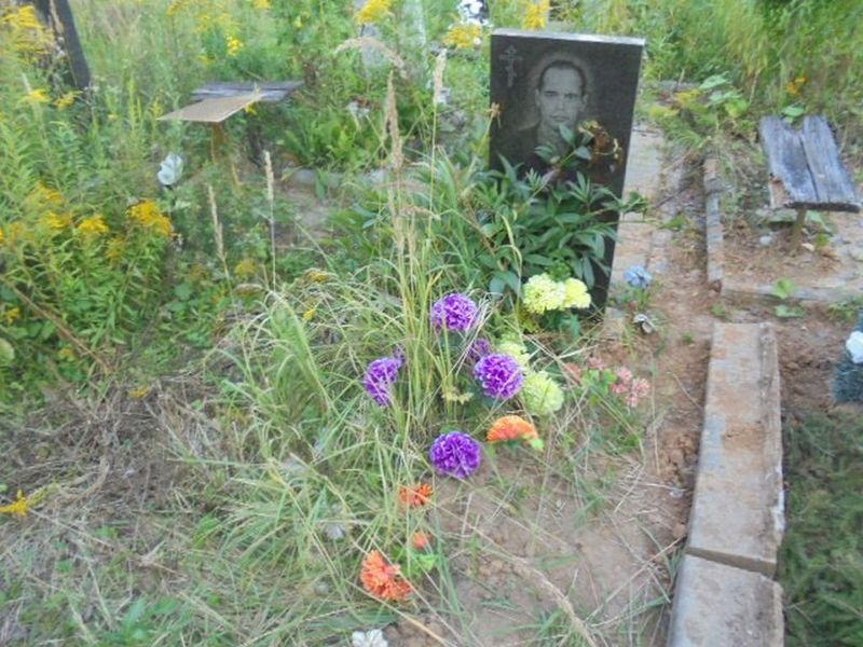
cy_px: 324
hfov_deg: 67.3
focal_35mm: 26
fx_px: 648
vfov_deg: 53.1
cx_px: 432
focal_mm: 4.6
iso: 200
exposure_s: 1/100
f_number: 3.5
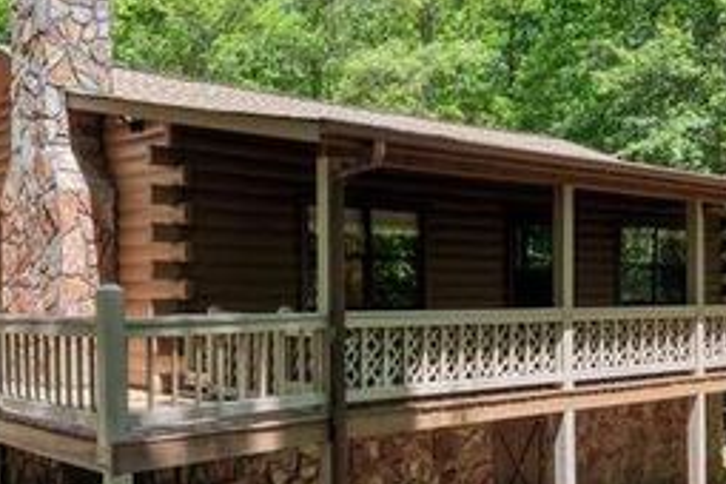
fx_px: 988
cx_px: 353
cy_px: 298
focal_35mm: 49
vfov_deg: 27.4
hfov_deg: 40.3
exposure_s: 1/4000
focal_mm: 8.67
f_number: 1.8
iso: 280
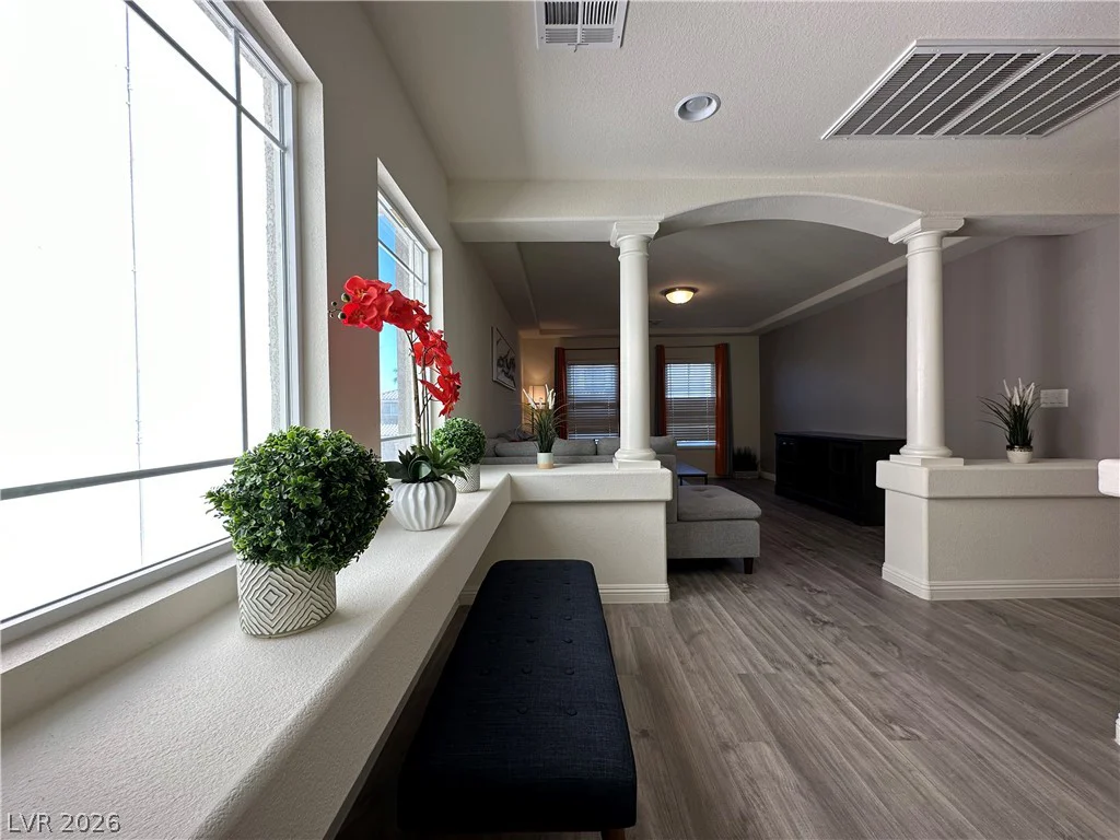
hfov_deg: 102.1
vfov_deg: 85.7
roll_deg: +0.9
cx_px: 560
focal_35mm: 14
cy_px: 420
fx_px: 453
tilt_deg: -1.4
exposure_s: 1/120
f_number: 2.2
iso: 50
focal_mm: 2.22
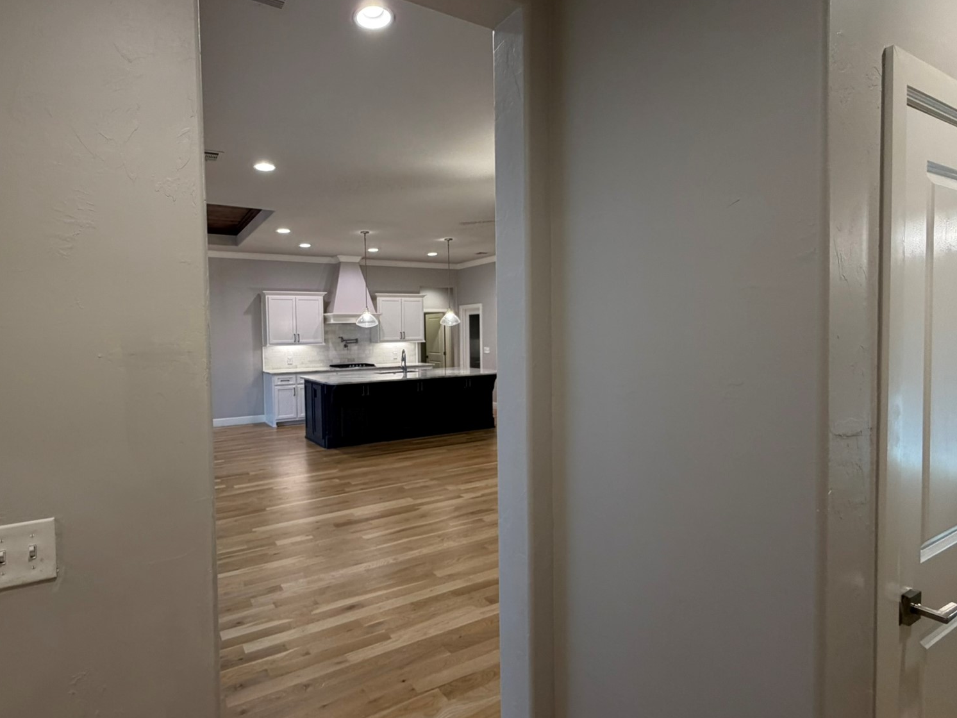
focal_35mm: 18
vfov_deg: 71.6
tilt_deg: -1.7
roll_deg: +2.0
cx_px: 392
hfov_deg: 86.8
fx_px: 498
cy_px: 349
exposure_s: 1/60
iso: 200
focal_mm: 2.22
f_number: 2.2
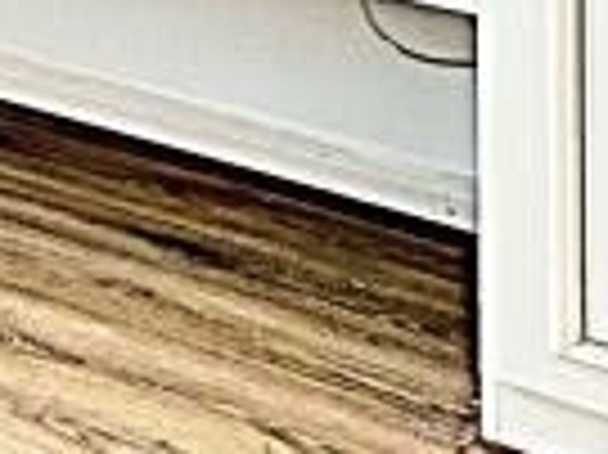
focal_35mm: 106
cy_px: -692
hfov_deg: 12.4
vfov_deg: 11.2
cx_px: -1027
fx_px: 1860
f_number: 2.2
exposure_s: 1/303
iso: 40
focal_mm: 2.22
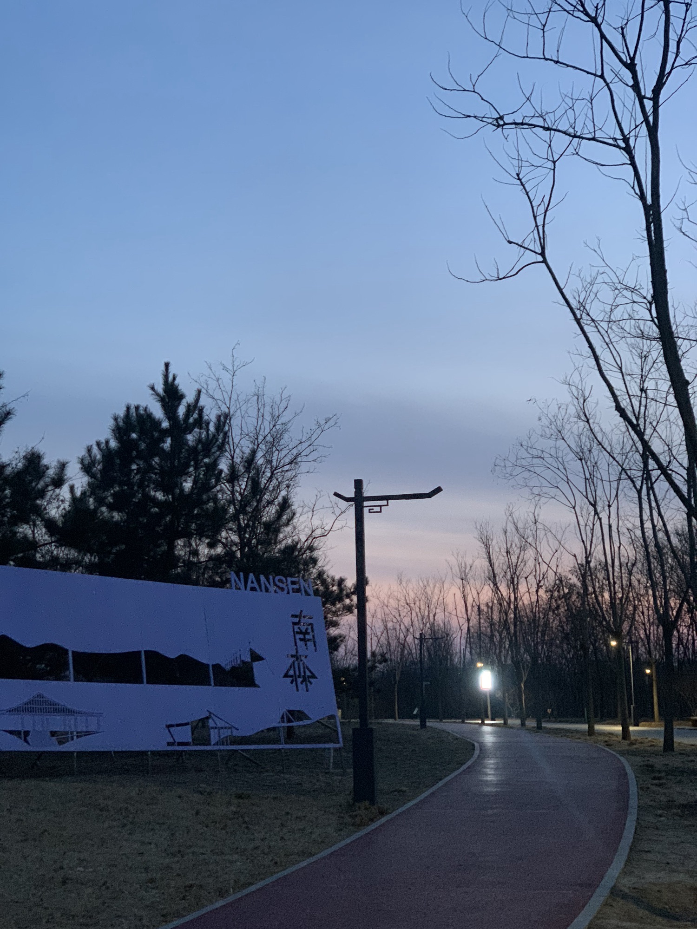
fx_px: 1396
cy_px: 464
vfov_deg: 36.8
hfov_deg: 28.0
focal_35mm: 52
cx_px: 348
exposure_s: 1/50
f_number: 2.4
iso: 400
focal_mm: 6
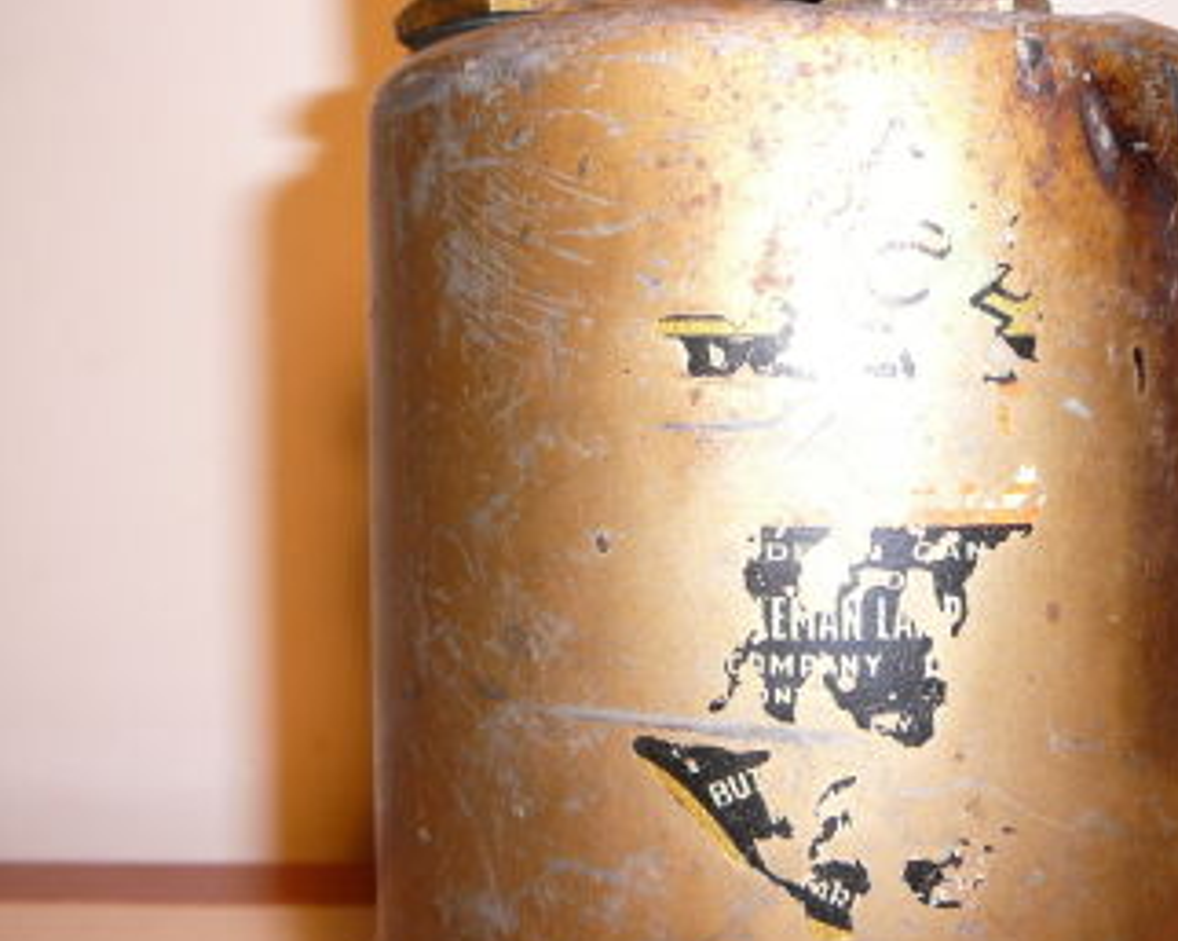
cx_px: 637
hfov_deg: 36.7
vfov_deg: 29.6
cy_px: 421
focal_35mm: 51
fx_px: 1776
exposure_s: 1/30
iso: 80
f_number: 2.8
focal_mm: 5.2
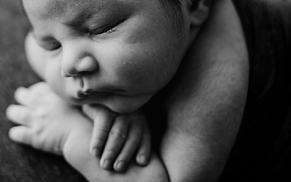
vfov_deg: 16.4
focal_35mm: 79
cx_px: 112
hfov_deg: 26.1
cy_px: 32
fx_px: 627
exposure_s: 1/160
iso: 100
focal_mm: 50
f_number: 2.2
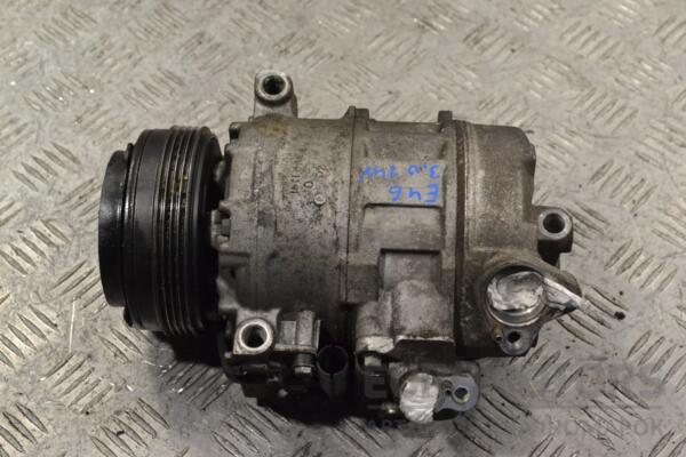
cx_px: 343
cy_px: 228
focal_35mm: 63
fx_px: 1200
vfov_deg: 21.6
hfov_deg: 31.9
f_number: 9
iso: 3200
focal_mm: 42
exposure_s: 1/320
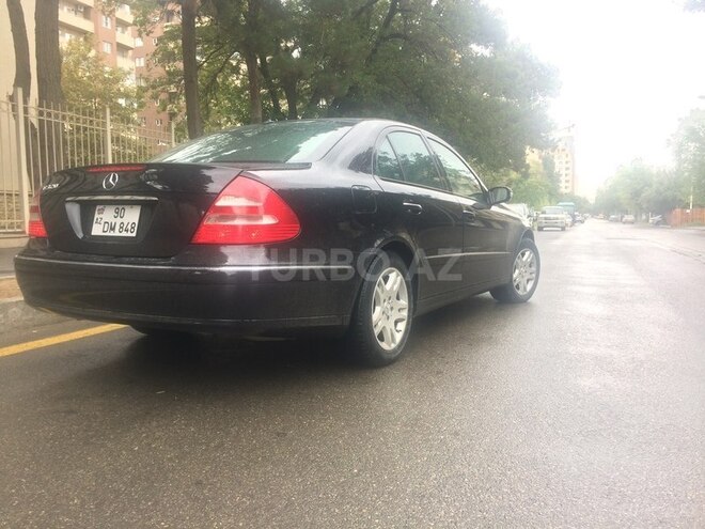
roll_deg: -0.6
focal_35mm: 29
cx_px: 352
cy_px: 264
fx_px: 591
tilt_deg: -6.0
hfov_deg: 61.7
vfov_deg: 48.2
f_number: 2.2
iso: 64
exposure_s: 1/100
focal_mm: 4.15
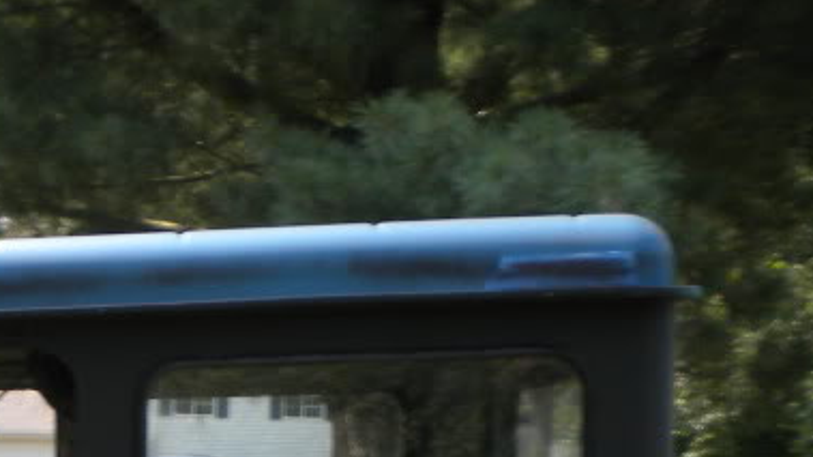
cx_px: -270
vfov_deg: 11.0
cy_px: 817
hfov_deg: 19.1
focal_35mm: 103
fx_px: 2220
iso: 80
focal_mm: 6.3
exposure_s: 1/167
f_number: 4.6
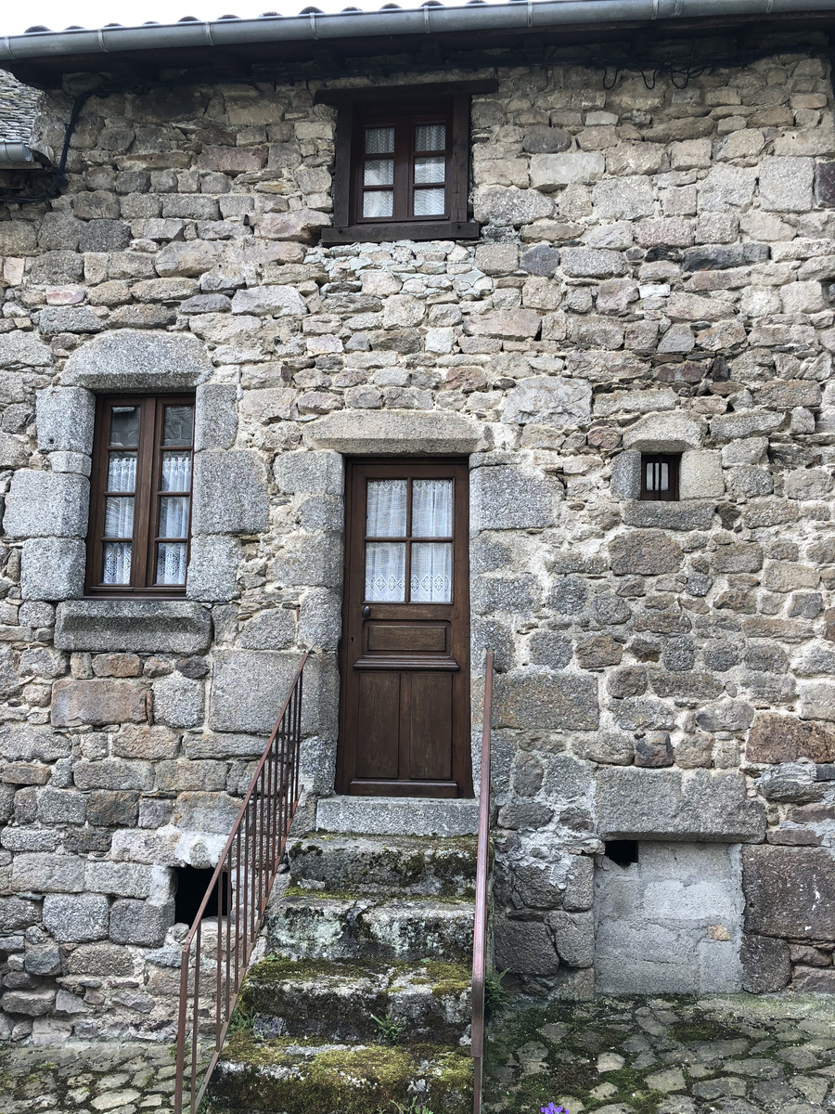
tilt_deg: +7.7
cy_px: 557
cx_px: 418
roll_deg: -0.7
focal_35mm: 28
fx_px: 901
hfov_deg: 49.7
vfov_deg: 63.4
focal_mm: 4
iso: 20
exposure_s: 1/209
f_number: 1.8
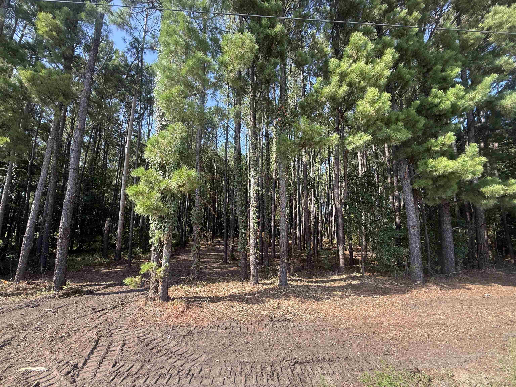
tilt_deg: +10.2
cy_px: 194
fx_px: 209
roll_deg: +0.1
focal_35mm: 14
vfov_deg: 85.7
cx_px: 258
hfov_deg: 102.1
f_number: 2.2
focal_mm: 2.22
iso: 50
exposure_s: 1/228
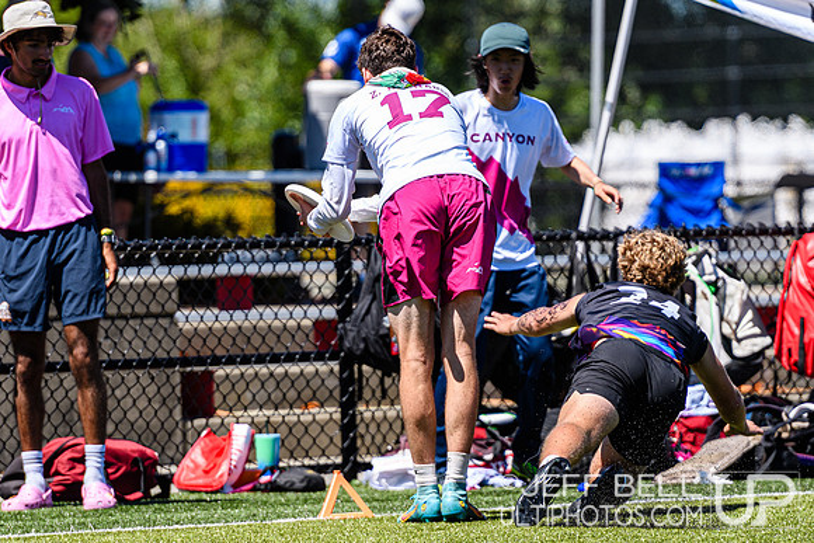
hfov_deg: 5.2
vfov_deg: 3.5
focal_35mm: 398
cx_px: 503
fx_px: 8997
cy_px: 257
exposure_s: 1/1250
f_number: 3.2
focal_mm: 200
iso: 100
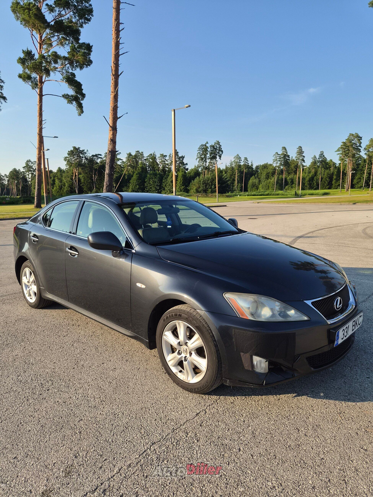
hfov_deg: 58.9
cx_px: 186
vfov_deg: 73.9
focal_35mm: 23
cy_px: 248
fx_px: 330
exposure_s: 1/2416
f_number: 1.8
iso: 80
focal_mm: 5.4
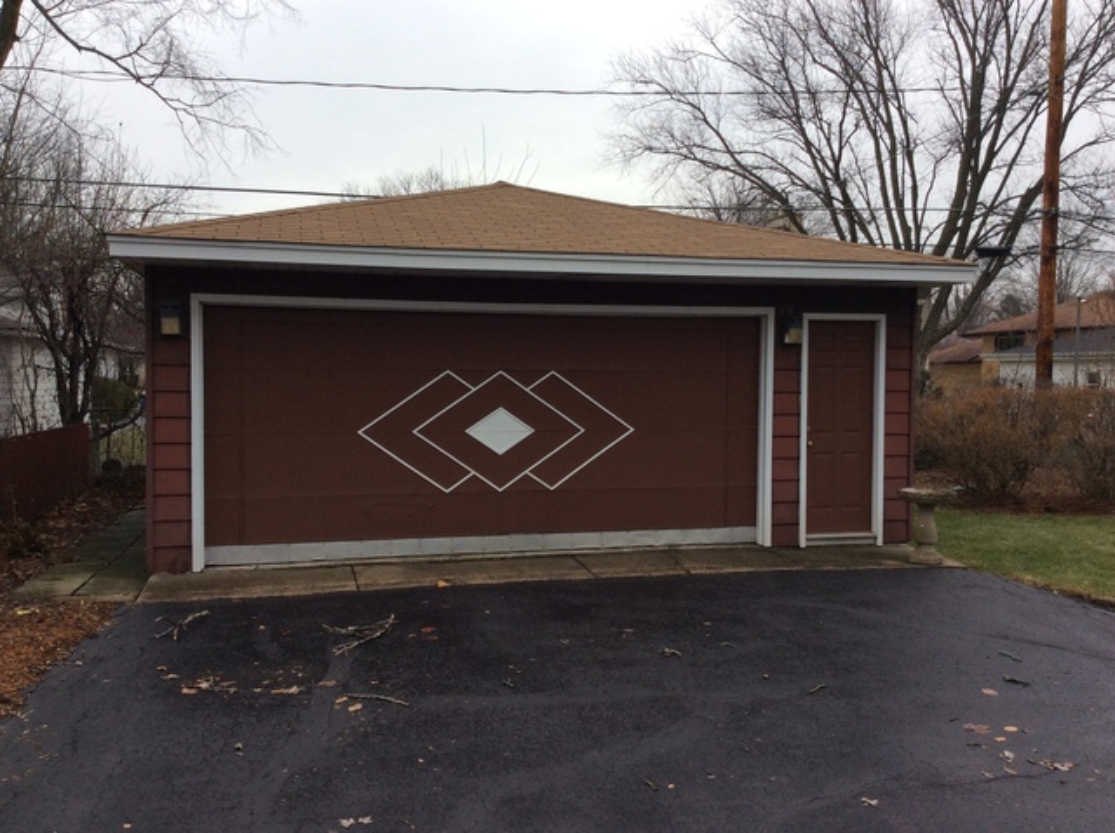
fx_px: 1029
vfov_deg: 44.1
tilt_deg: -2.3
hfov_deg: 56.9
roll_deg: +0.7
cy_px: 416
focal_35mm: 32
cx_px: 558
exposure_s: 1/334
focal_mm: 3.3
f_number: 2.4
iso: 32
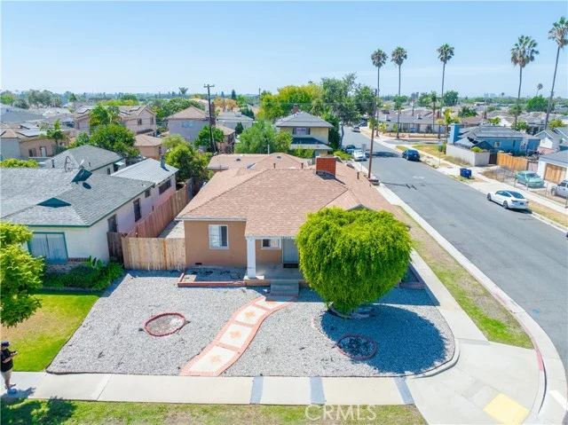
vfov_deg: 56.8
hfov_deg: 71.6
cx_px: 284
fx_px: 394
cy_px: 212
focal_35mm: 24
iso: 110
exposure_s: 1/2500
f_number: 2.8
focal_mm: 12.29
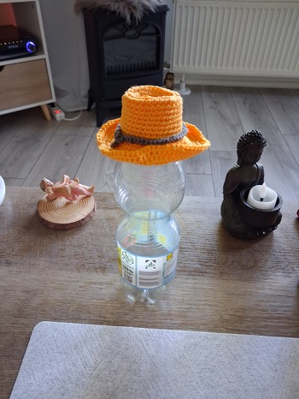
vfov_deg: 65.3
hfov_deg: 51.4
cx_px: 150
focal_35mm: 27
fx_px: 311
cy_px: 200
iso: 800
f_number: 1.8
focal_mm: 4
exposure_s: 1/25
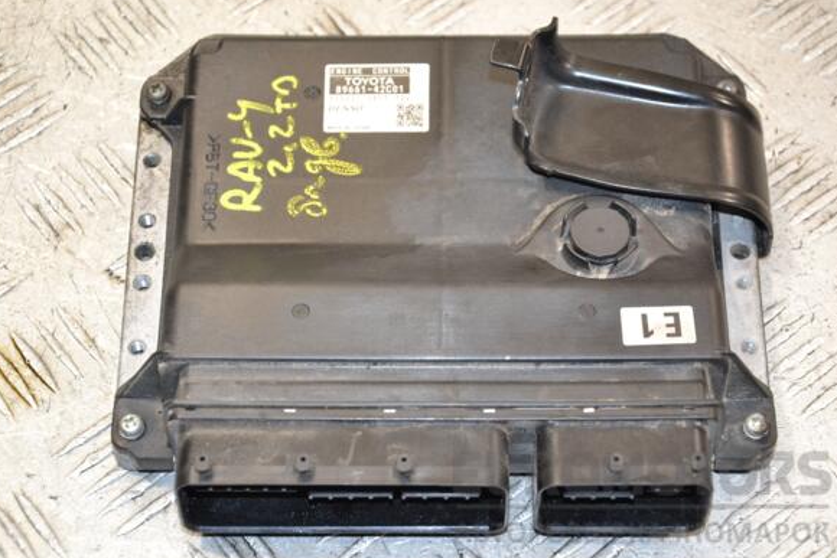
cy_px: 281
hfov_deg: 22.6
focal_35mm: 90
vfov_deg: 15.2
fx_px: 2093
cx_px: 426
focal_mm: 58
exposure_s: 1/125
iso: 800
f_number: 5
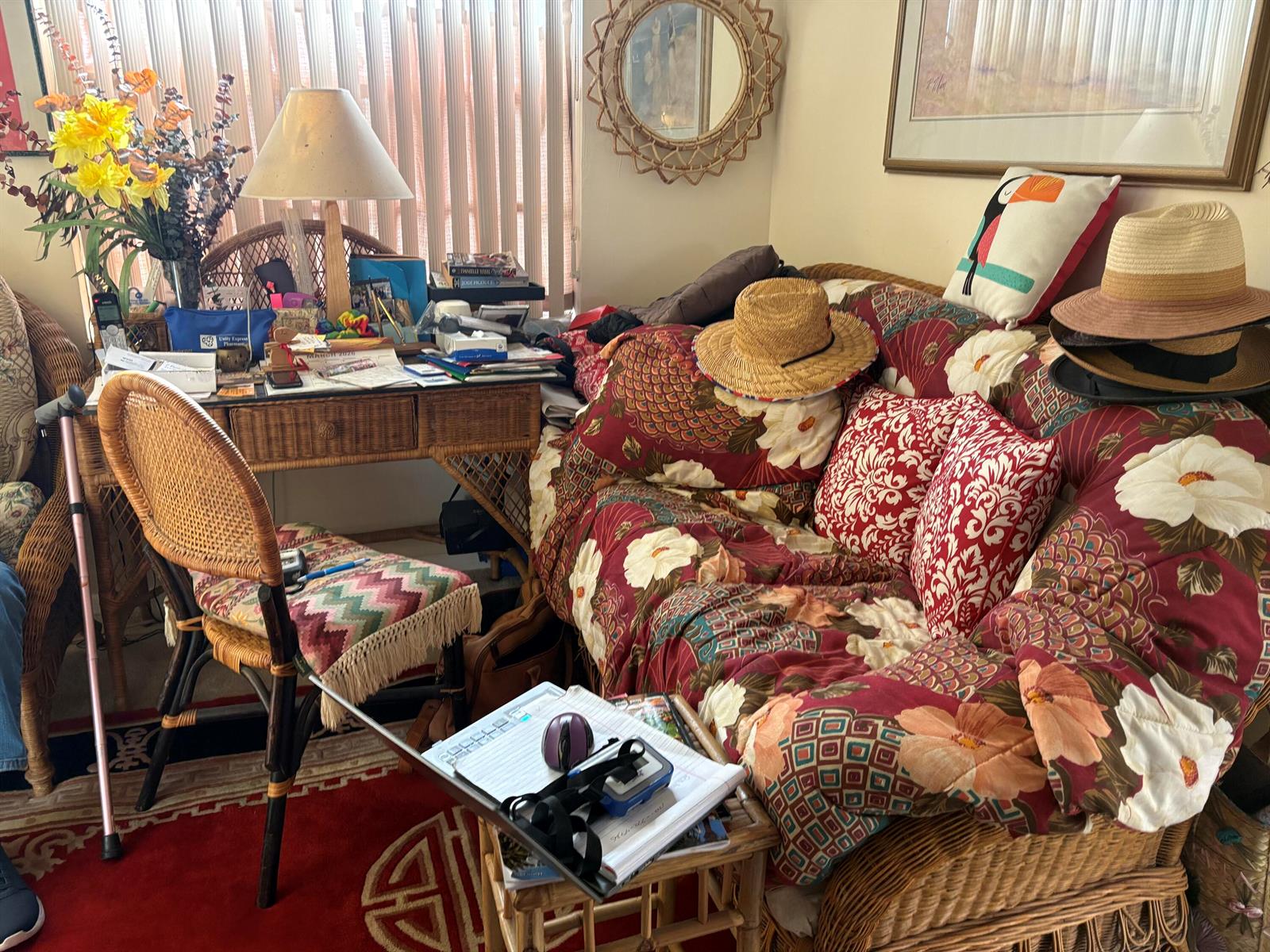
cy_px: 476
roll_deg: -0.3
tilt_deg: -18.1
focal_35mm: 26
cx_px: 635
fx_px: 954
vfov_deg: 53.1
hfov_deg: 67.3
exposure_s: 1/60
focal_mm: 5.96
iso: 250
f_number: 1.6
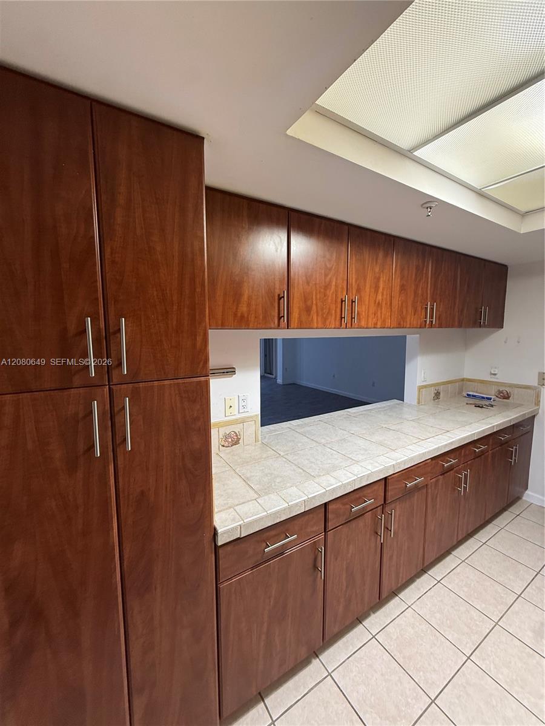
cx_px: 272
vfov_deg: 102.1
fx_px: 294
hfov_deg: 85.7
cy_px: 363
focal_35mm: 14
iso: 200
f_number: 2.2
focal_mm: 2.22
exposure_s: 1/120
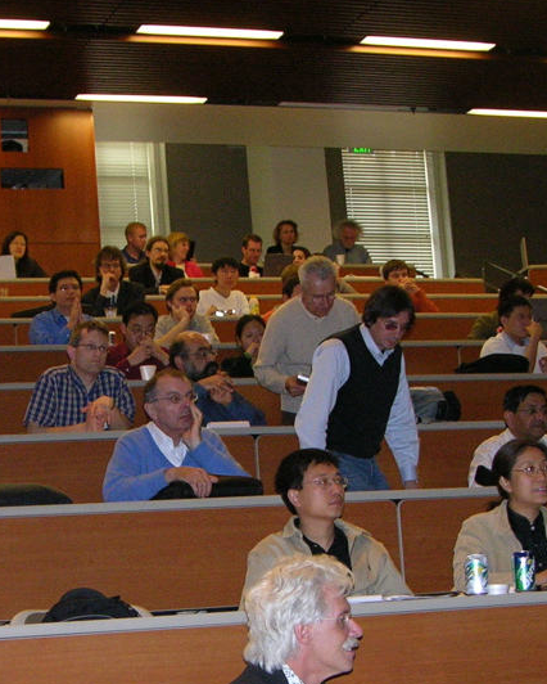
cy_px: 519
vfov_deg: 21.5
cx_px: 135
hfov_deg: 17.4
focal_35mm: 88
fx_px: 1780
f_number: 2.8
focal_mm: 8.9
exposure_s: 1/60.1
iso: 200
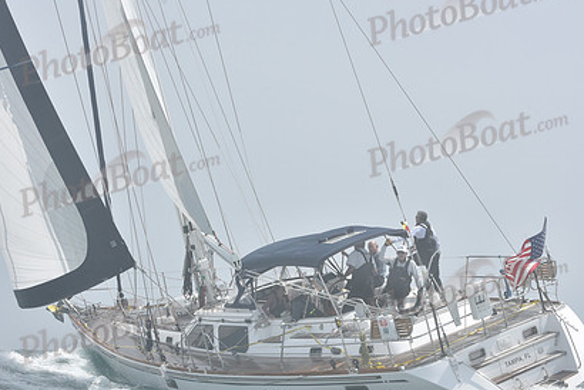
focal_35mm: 99
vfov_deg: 13.8
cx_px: 295
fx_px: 1607
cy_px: 234
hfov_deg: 20.6
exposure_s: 1/800
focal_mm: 70
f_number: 11
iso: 320
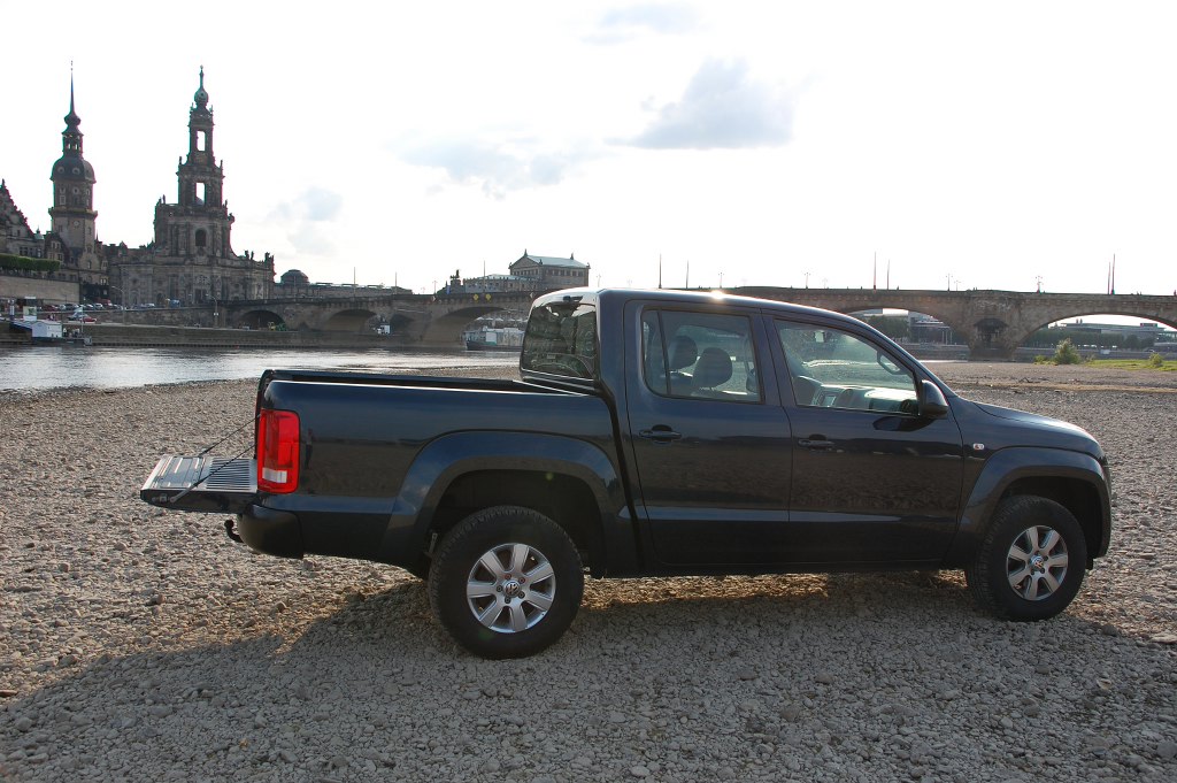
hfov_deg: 57.3
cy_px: 392
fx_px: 1078
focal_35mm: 33
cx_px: 588
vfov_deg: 39.9
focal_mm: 22
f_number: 8
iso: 200
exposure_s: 1/250
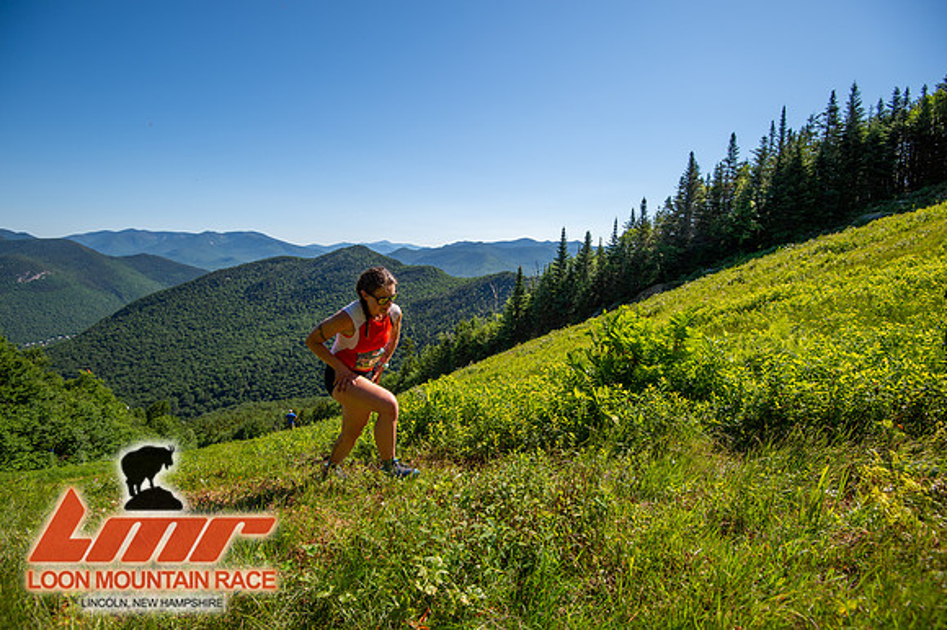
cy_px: 315
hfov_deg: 96.8
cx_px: 474
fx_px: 421
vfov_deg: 73.7
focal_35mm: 16
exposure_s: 1/640
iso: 100
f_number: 5
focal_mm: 16
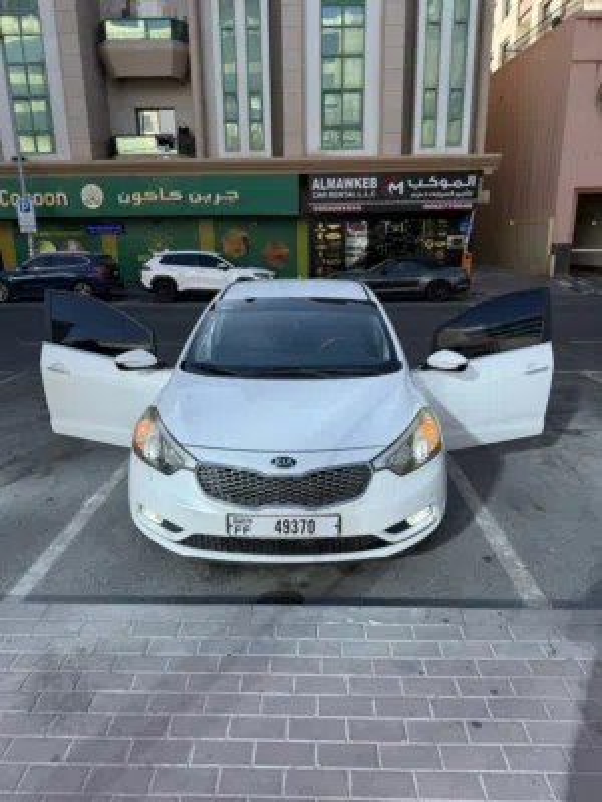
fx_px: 557
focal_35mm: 24
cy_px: 401
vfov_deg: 71.6
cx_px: 301
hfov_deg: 56.8
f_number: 1.78
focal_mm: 6.76
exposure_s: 1/2169
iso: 80
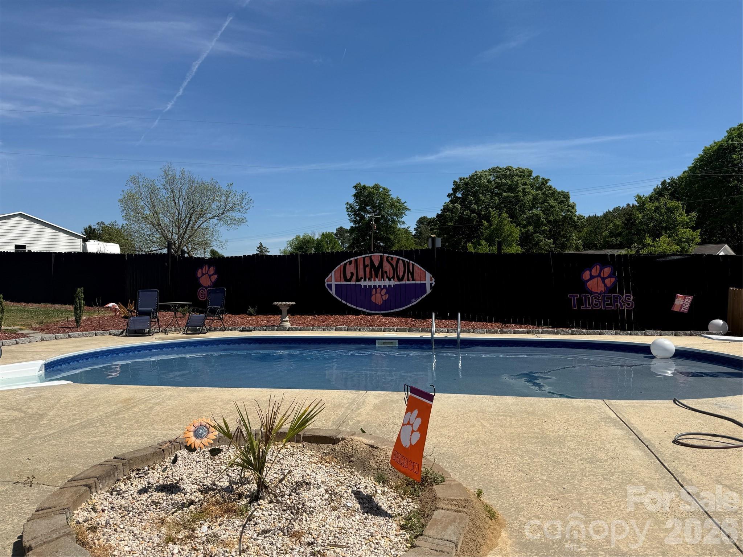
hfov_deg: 71.6
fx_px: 515
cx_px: 372
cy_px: 278
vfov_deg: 56.8
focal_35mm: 24
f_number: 1.78
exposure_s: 1/7353
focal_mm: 6.76
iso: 80
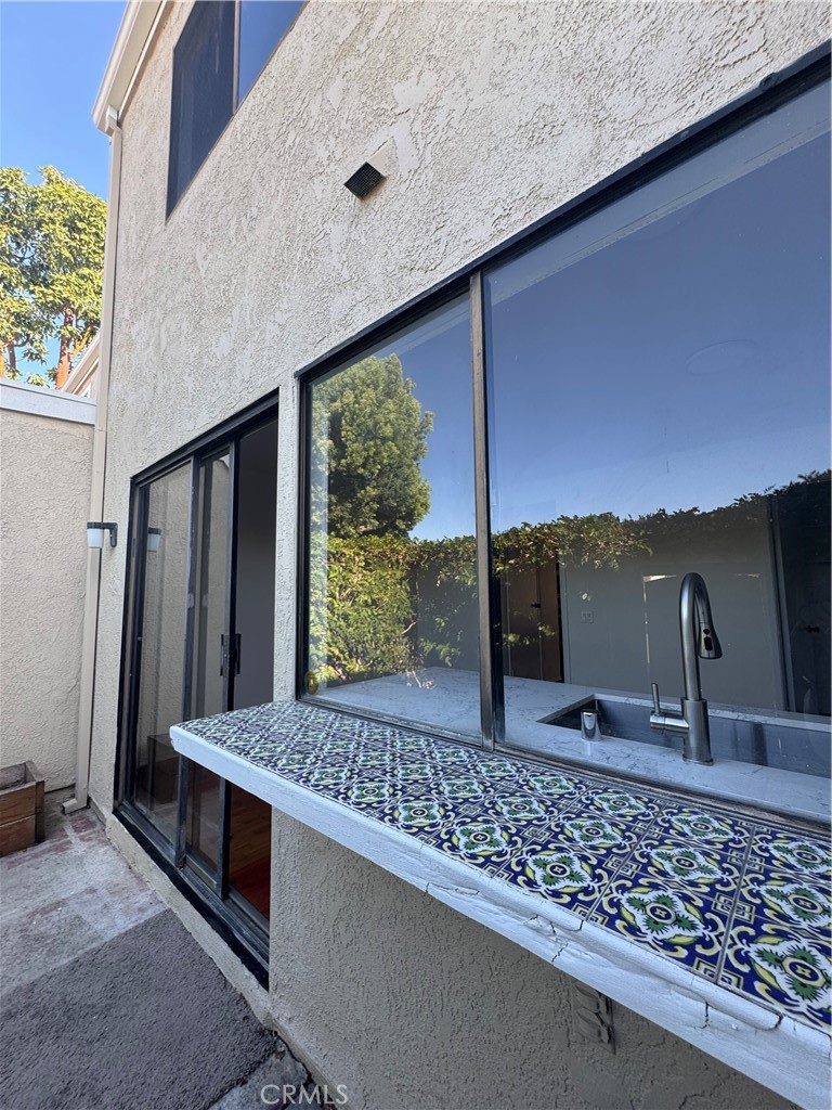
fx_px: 449
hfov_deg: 85.7
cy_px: 555
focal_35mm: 14
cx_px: 416
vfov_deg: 102.1
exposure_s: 1/140
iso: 40
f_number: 2.2
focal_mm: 2.22
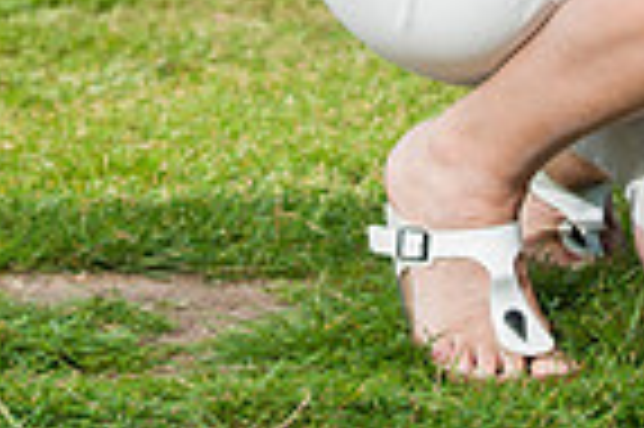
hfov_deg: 7.3
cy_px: -437
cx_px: 297
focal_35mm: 283
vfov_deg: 4.8
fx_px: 5057
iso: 250
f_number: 6.3
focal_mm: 70
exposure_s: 1/400
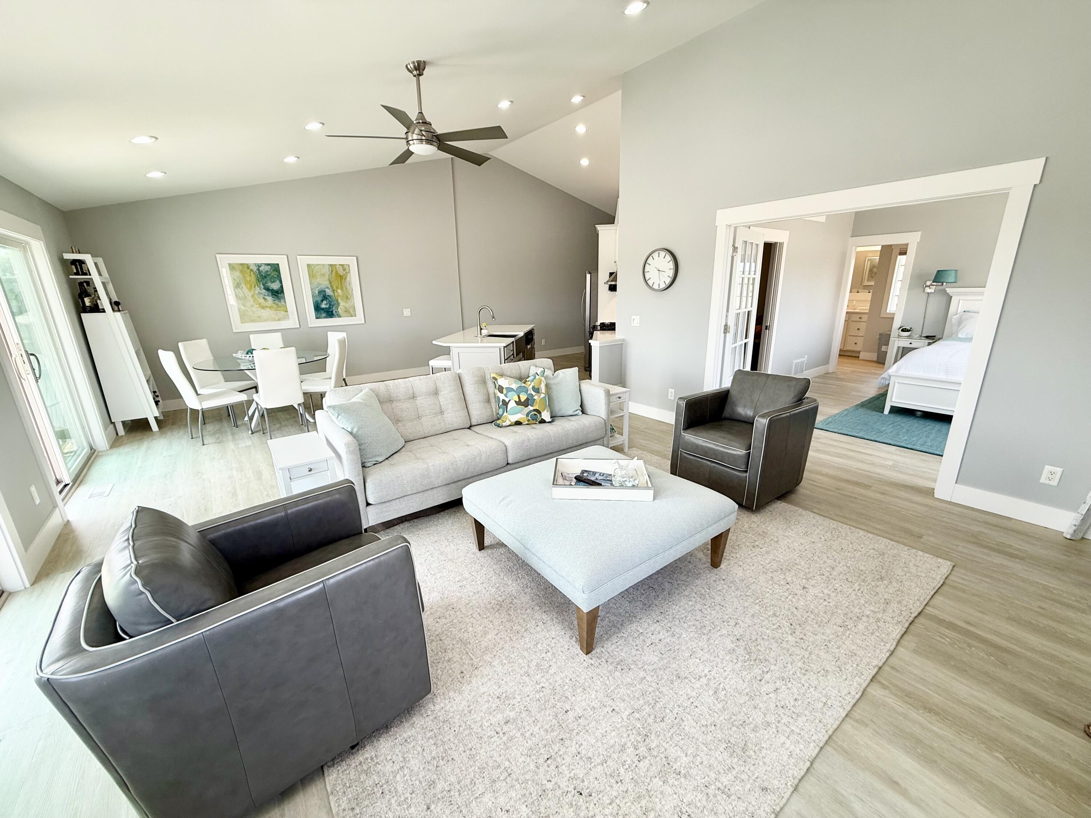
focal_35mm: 14
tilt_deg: -14.1
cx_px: 546
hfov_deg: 102.1
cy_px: 409
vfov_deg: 85.7
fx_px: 441
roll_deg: +0.5
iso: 80
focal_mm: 2.22
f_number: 2.2
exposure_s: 1/120
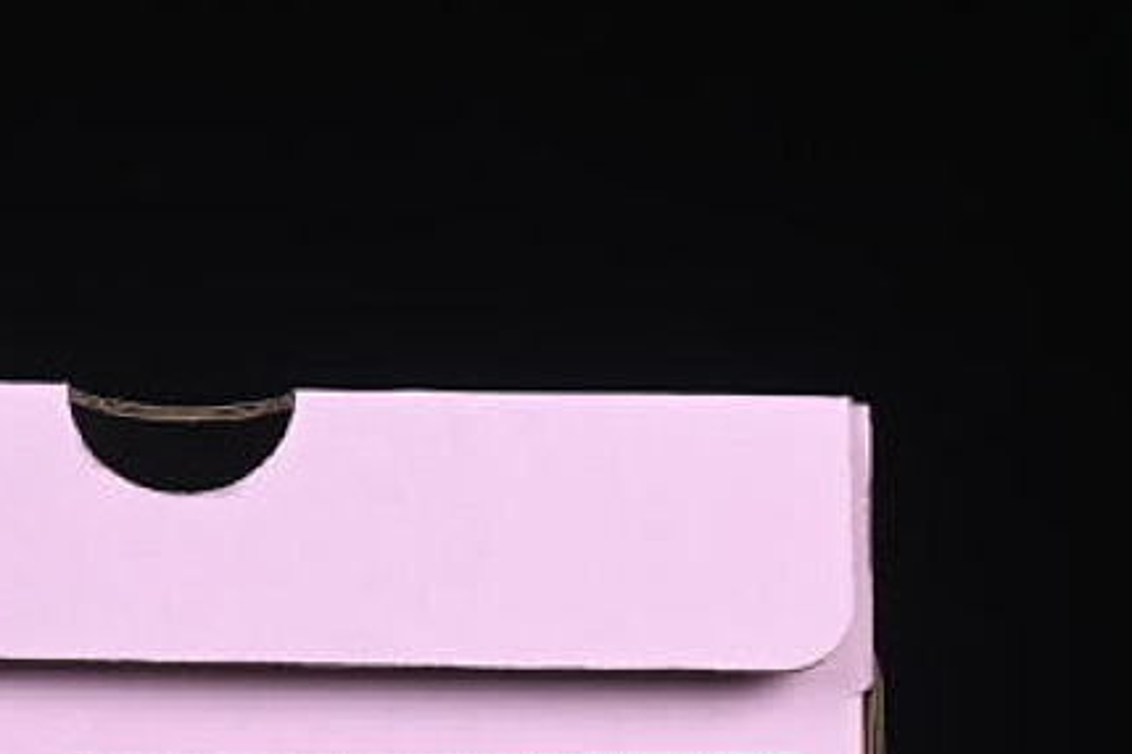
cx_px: 214
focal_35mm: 189
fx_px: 5943
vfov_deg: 7.3
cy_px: 625
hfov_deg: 10.8
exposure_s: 1/80
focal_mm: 50
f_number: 8
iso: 160
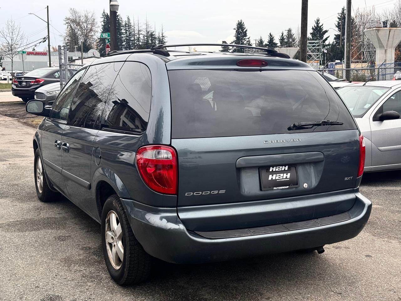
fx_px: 556
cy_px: 150
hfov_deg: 39.7
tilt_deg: -7.5
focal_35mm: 48
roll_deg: +1.1
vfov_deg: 30.3
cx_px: 200
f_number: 1.78
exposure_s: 1/633
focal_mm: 6.76
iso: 64
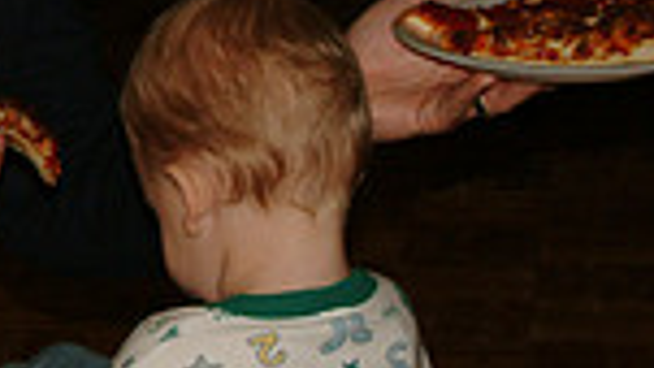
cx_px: 82
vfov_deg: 4.7
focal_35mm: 260
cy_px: 110
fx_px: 4510
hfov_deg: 8.3
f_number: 11
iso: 400
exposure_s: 1/125
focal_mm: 43
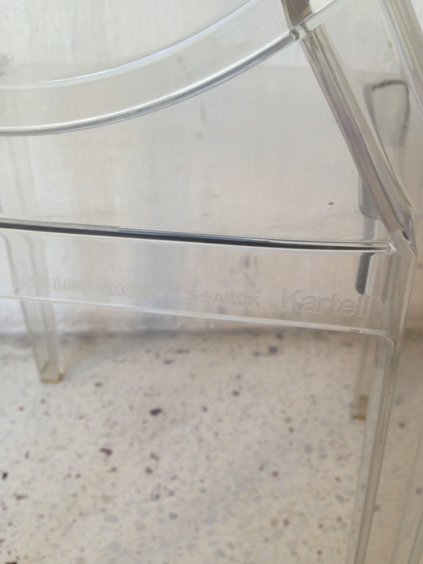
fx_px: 538
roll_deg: +0.5
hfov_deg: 42.9
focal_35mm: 33
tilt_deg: -30.5
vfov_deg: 55.4
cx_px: 212
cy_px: 282
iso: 50
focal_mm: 4.12
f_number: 2.4
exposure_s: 1/40
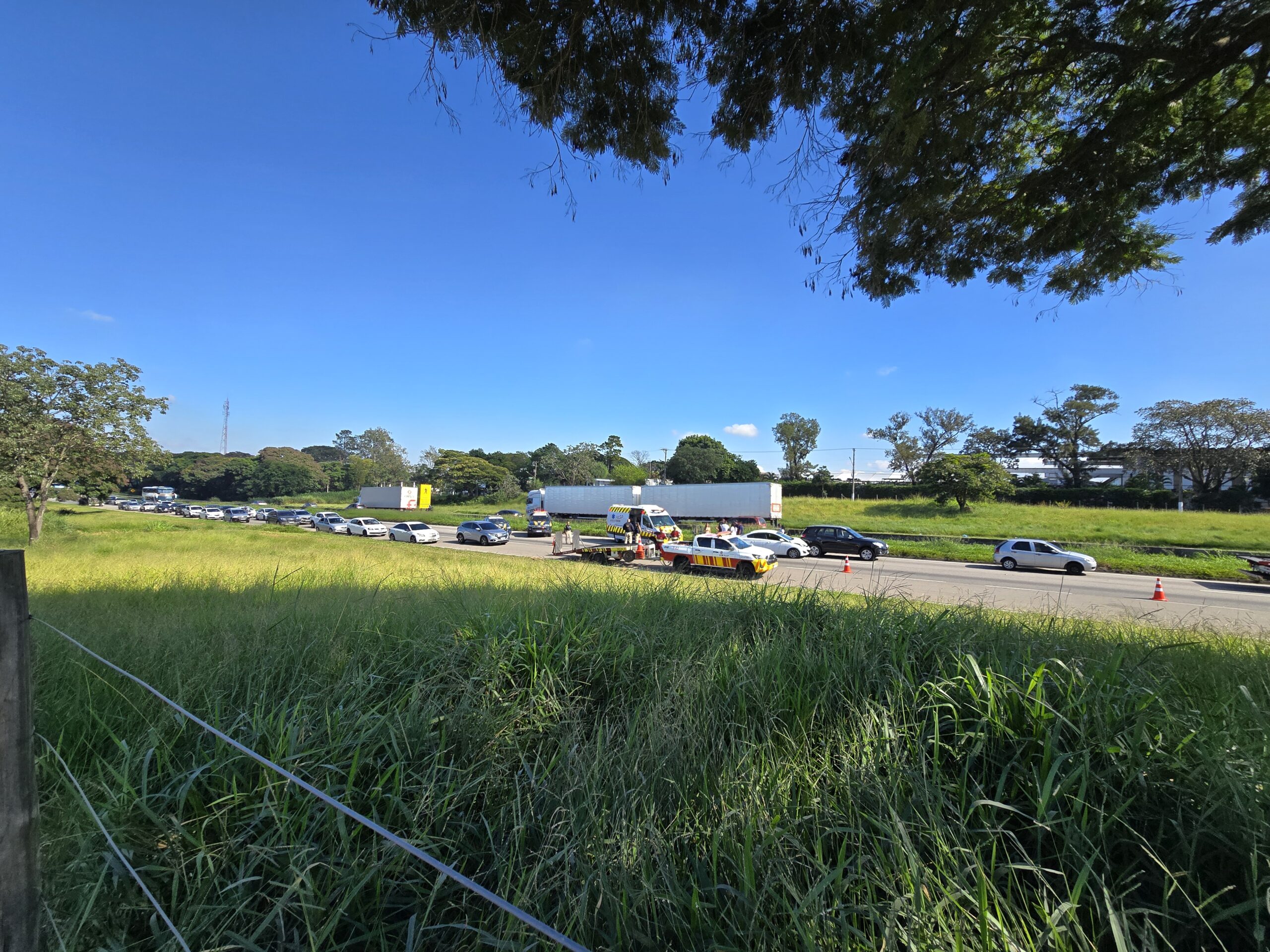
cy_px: 476
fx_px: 477
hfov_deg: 106.2
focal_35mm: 13
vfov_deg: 89.9
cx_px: 635
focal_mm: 2.2
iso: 50
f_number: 2.2
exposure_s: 1/1189
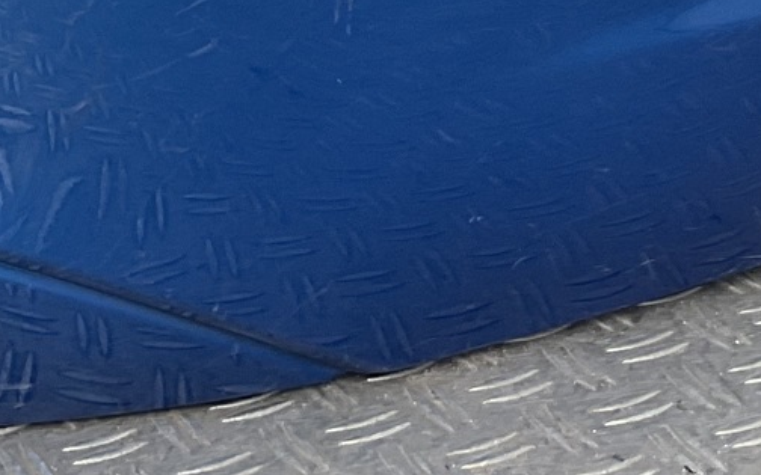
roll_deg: +3.3
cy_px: -483
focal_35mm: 123
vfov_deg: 9.9
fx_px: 2551
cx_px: -160
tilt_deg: -14.2
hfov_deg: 16.3
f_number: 1.8
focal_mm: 3
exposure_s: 1/120
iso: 25
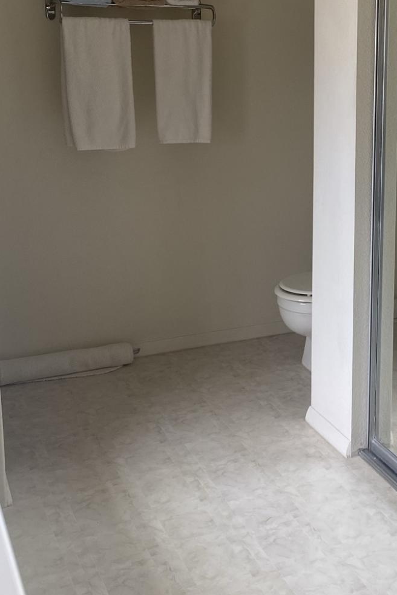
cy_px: 235
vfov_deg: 36.1
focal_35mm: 55
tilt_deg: -12.4
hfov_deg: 23.8
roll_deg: -1.7
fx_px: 909
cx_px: 376
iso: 50
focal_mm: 4.25
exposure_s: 1/121
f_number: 1.8
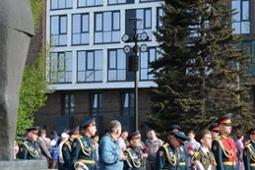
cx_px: 181
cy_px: 60
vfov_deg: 12.1
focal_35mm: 113
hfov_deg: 18.0
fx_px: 801
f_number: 5.6
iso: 160
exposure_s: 1/340
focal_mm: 26
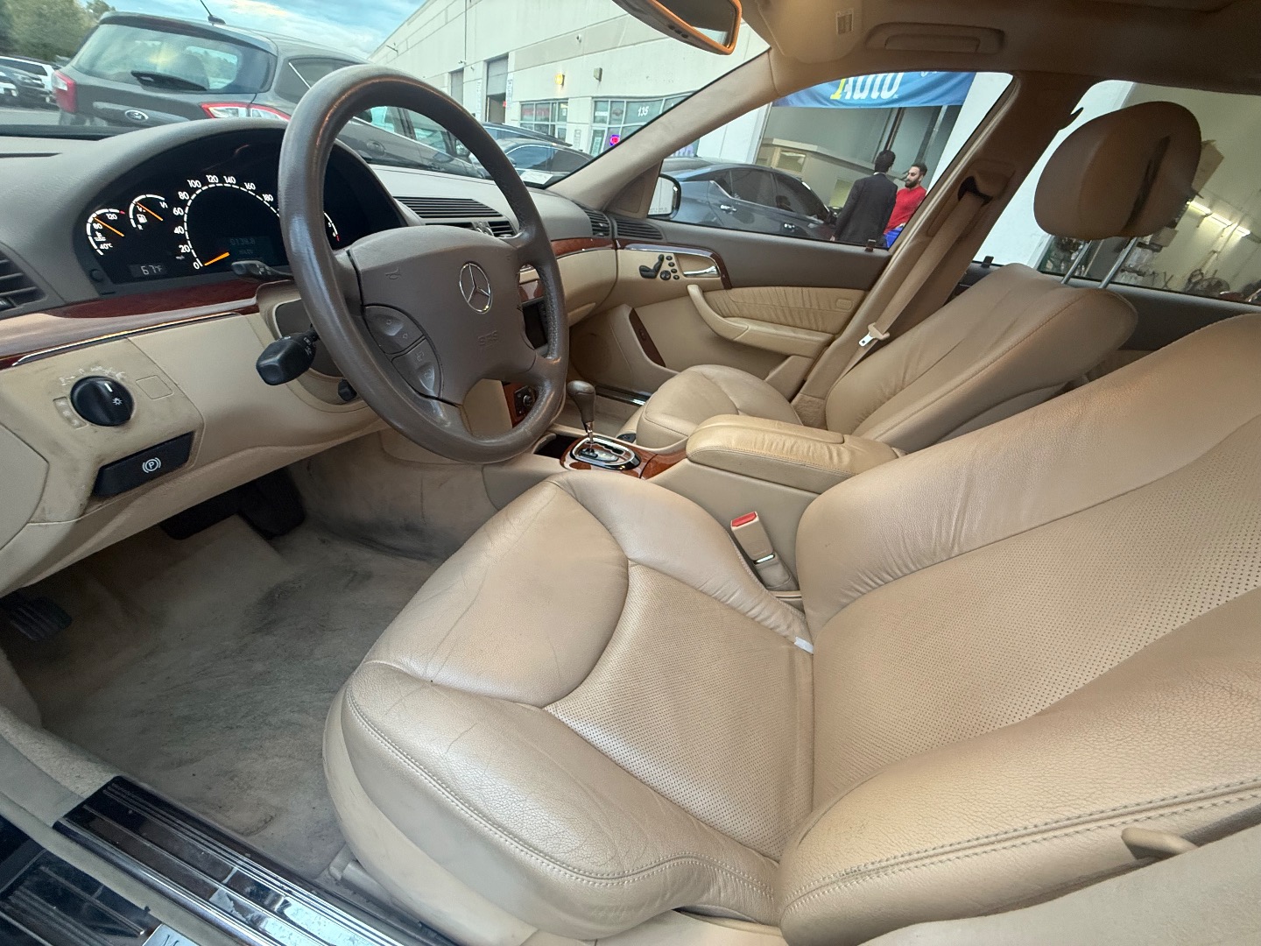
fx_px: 510
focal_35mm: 14
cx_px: 630
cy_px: 473
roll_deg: -13.0
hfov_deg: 102.1
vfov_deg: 85.7
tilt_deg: -28.7
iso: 320
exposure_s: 1/89
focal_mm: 2.22
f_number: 2.2
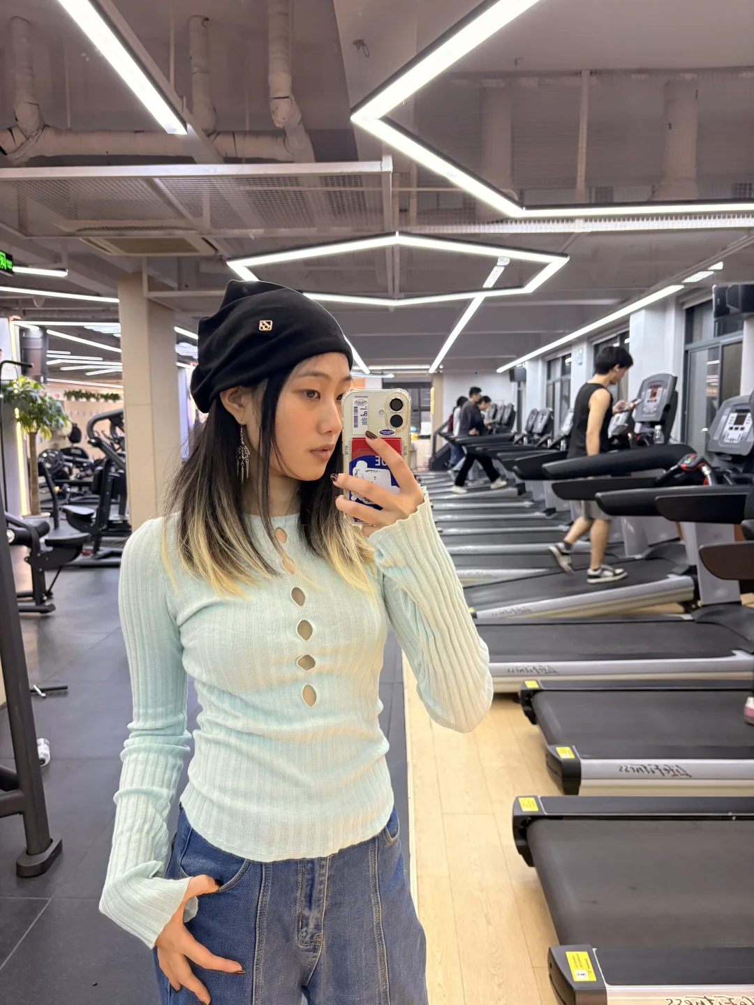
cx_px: 377
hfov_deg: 53.1
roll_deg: +0.4
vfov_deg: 67.3
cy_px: 502
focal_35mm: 26
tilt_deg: -6.4
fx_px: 755
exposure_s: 1/50
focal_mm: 5.96
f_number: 1.6
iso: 250
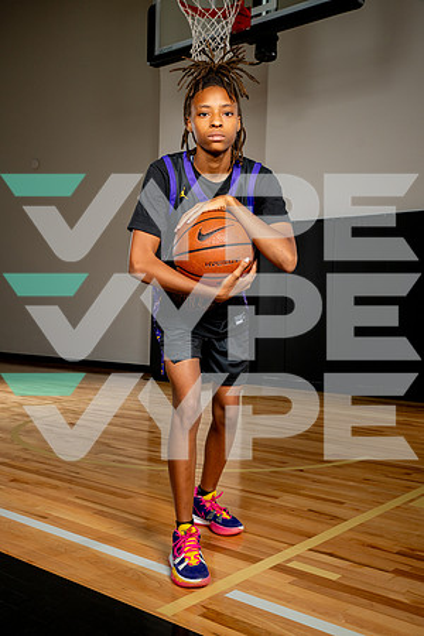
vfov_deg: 50.7
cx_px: 212
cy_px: 318
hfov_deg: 35.1
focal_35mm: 38
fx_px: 671
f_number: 8
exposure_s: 1/500
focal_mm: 38
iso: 250
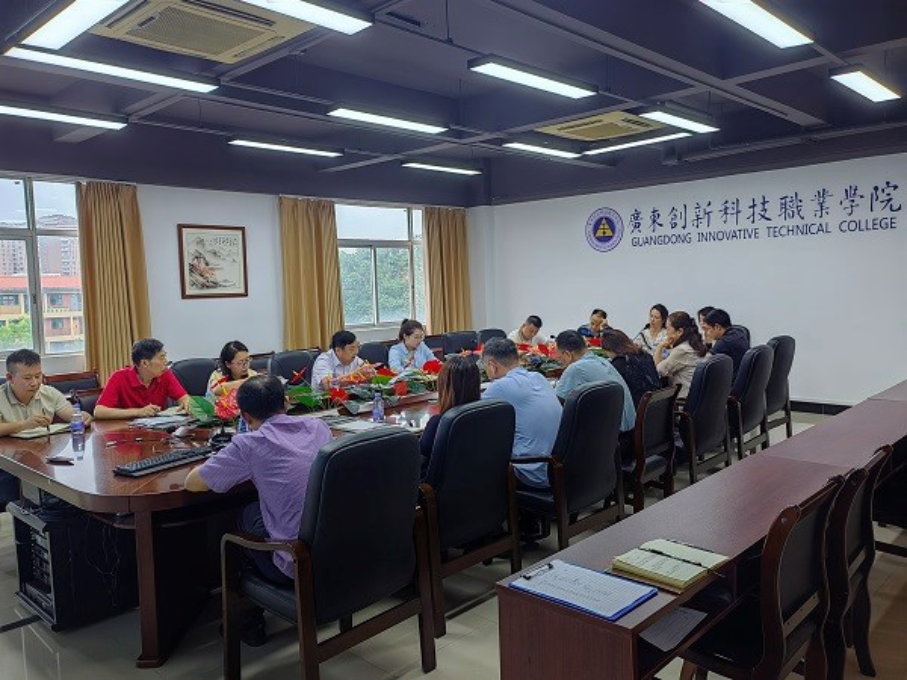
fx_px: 707
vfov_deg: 51.4
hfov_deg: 65.3
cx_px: 454
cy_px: 340
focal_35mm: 27
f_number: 1.9
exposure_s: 1/50
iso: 50
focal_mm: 5.52
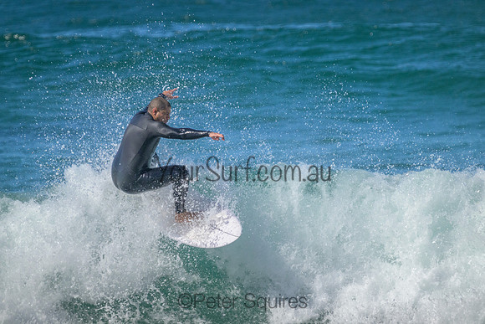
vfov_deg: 1.7
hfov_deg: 2.6
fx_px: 10780
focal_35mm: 800
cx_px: 242
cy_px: 162
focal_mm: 800
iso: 2800
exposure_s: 1/2000
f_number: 11
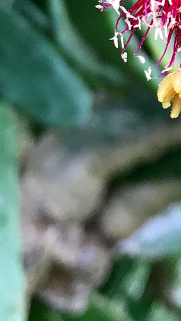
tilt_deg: +0.6
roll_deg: -4.2
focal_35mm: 97
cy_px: -45
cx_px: 242
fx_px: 827
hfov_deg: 12.1
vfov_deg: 20.8
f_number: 1.8
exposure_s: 1/30
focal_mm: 3.99
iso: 25
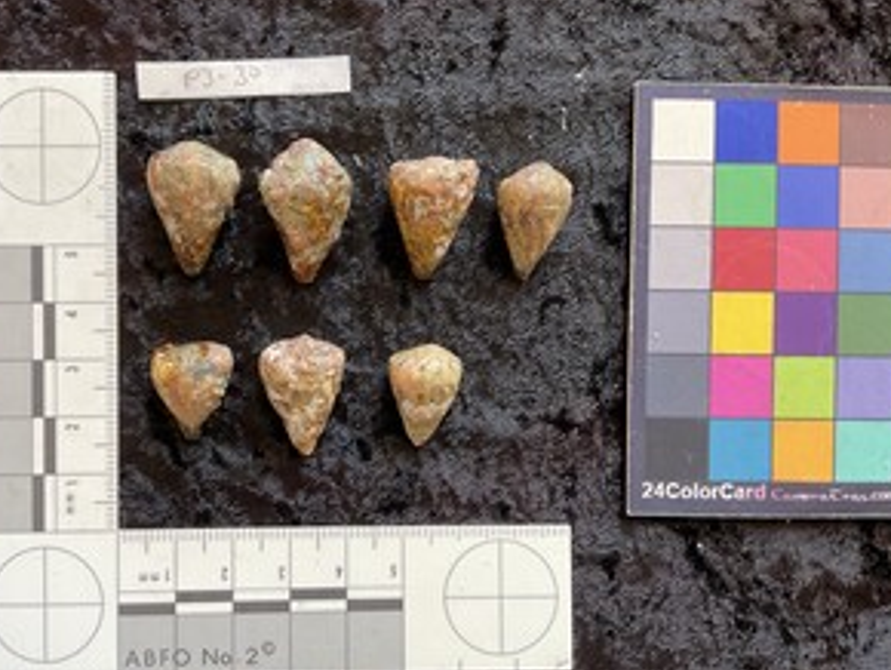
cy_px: 361
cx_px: 393
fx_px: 902
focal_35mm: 35
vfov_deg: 40.7
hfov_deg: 52.5
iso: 80
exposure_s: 1/60
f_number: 1.8
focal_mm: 3
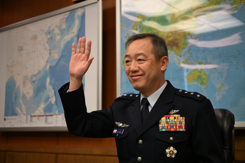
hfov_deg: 39.6
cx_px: 122
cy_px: 82
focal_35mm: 50
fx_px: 340
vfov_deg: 27.0
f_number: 2.8
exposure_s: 1/200
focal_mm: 50
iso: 500
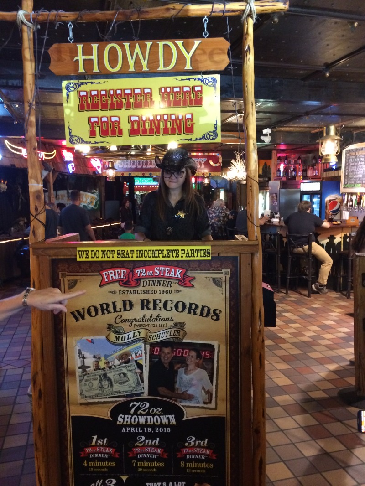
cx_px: 182
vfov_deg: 61.6
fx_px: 408
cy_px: 243
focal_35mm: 29
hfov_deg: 48.2
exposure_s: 1/20
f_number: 2.2
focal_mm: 4.15
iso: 320
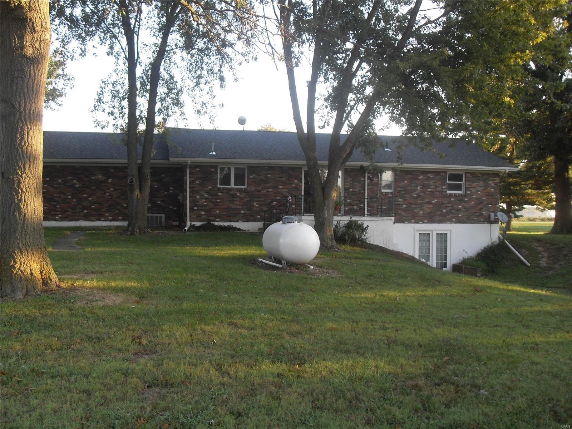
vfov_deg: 38.7
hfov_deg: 50.1
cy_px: 214
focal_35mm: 37
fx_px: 611
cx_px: 286
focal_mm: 6.3
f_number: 2.8
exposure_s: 1/90
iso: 100
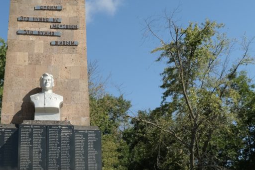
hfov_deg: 31.6
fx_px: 439
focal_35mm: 62
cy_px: 145
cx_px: 55
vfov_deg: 21.6
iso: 640
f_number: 3.2
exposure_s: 1/400
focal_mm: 20.5
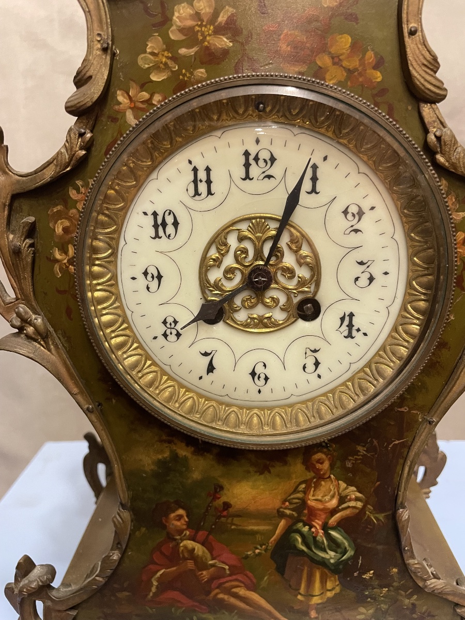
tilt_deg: -13.7
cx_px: 232
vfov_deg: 67.3
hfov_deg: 53.1
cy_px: 310
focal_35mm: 26
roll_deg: +4.3
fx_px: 466
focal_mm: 4.2
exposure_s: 1/50
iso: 320
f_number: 1.6
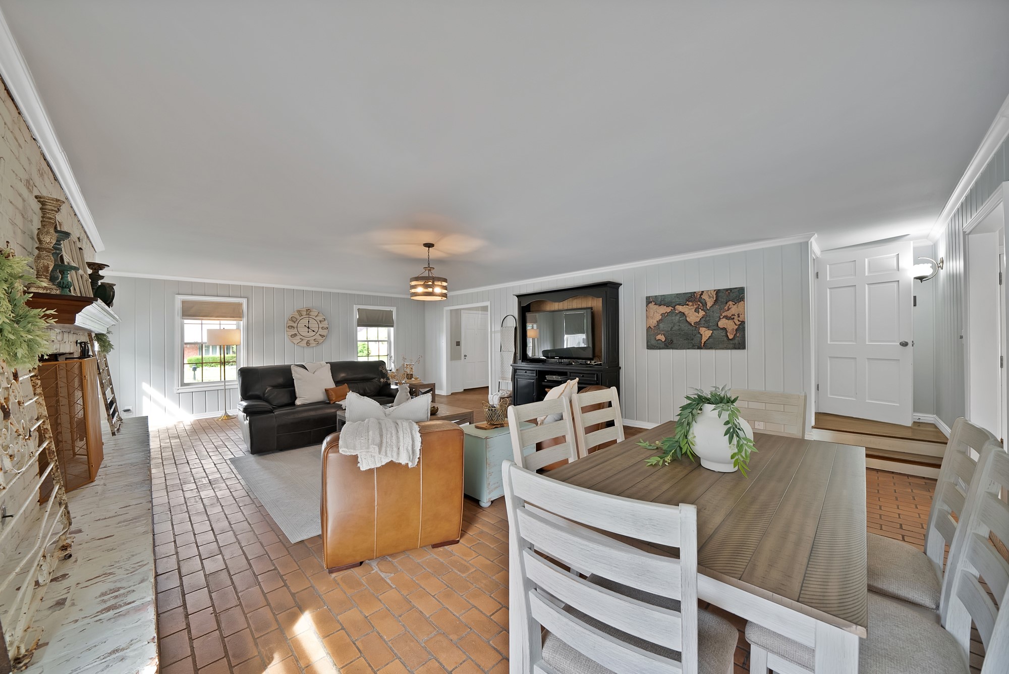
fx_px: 337
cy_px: 337
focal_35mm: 12
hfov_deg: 112.6
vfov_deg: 90.1
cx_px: 504
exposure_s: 1/2
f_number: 9
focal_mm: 12
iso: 640
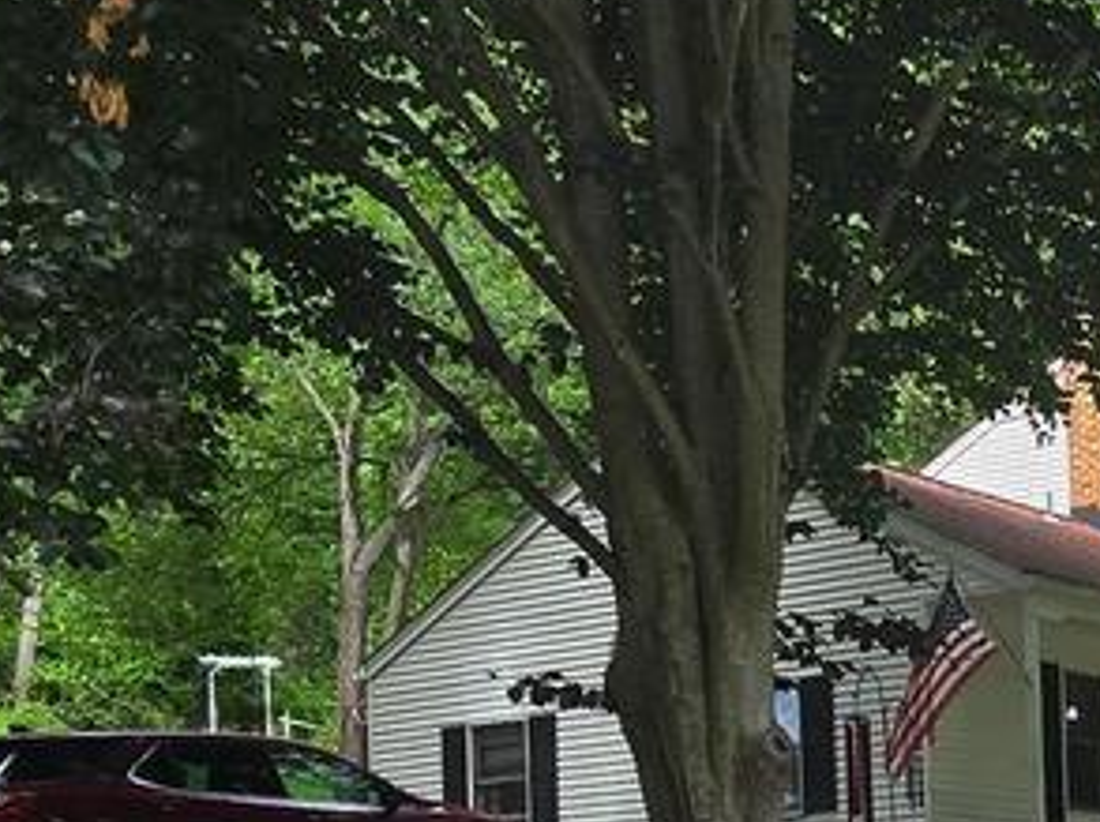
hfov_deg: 25.8
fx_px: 2031
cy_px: 950
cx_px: 1449
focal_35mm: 64
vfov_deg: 21.5
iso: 50
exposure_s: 1/350
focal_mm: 2.2
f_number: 2.2
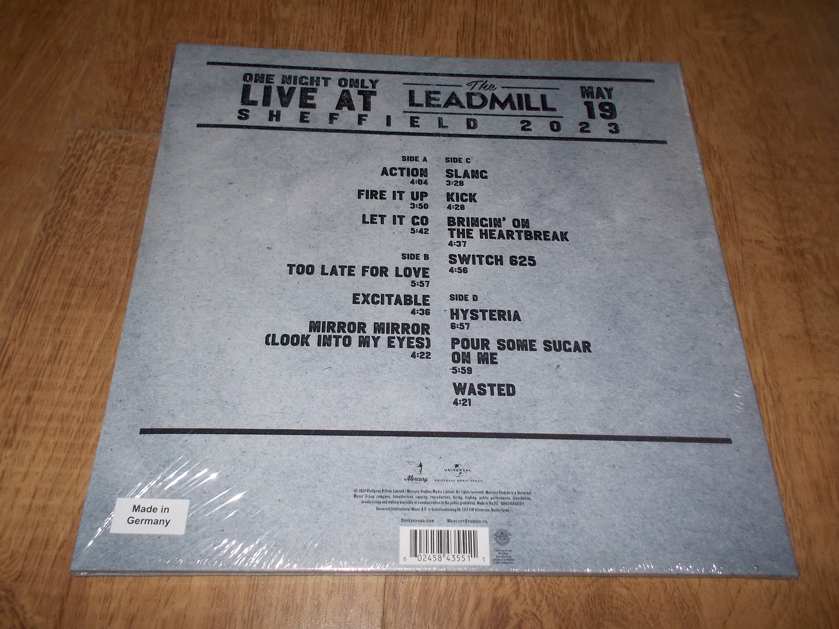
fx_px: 703
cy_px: 314
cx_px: 420
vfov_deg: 48.2
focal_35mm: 29
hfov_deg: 61.7
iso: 200
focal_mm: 4.1
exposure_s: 1/30
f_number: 3.3
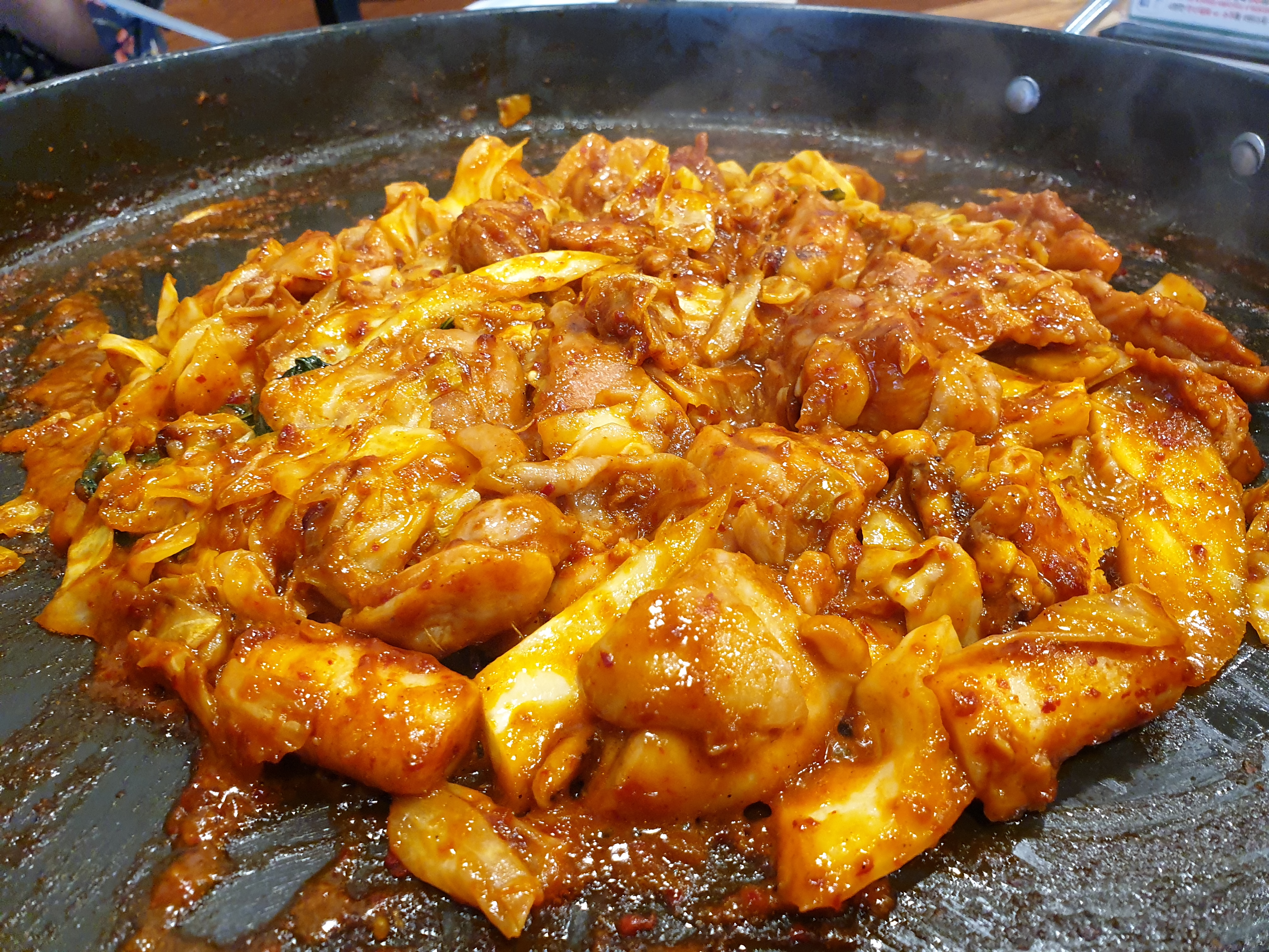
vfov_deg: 53.1
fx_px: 953
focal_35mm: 26
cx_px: 634
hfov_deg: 67.3
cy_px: 476
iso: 320
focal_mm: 4.3
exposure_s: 1/40
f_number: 2.4
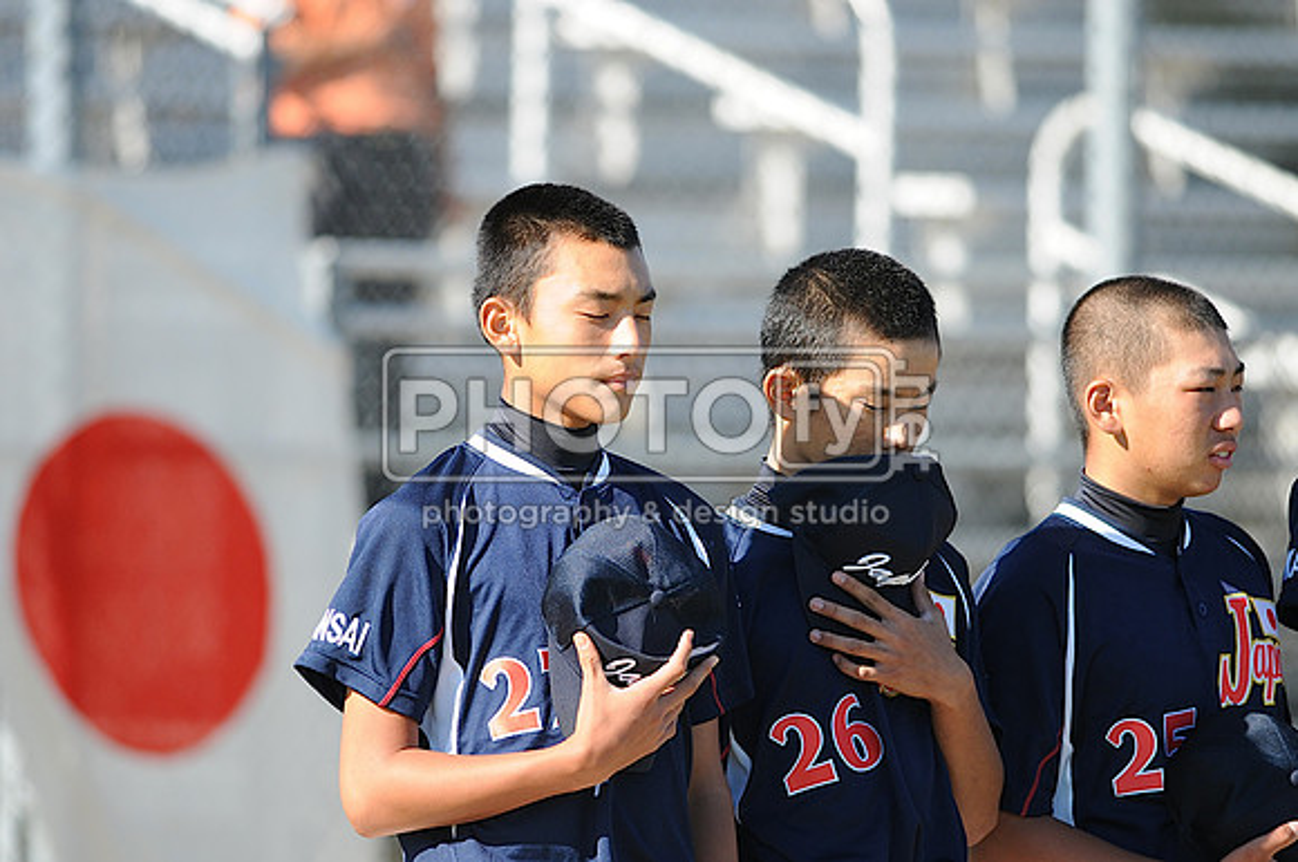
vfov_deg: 3.0
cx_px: 649
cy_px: 431
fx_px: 16202
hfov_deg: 4.6
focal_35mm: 450
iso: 200
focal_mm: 300
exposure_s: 1/640
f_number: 4
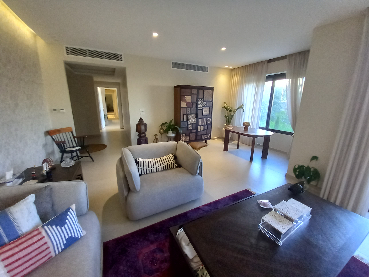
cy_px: 138
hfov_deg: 106.2
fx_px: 139
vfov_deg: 89.9
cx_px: 184
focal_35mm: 13
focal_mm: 1.13
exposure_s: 1/33
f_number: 2.2
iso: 200
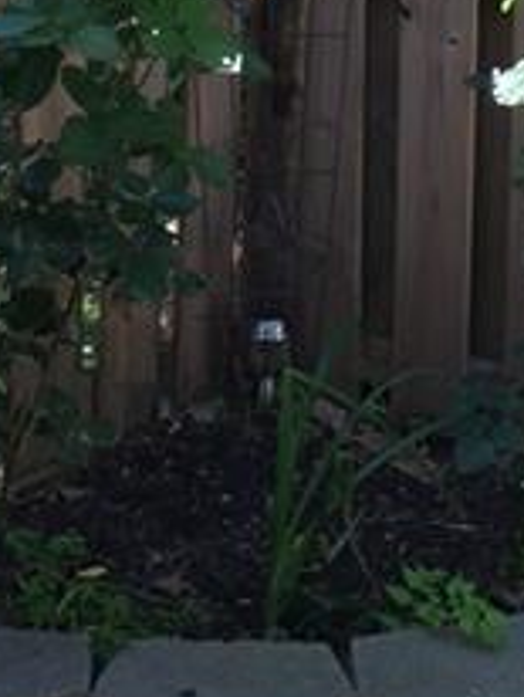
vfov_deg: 17.7
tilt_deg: -9.0
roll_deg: -1.0
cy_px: -24
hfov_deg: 13.6
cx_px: 439
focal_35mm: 108
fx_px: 2175
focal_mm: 4.15
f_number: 2.2
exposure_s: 1/120
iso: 40
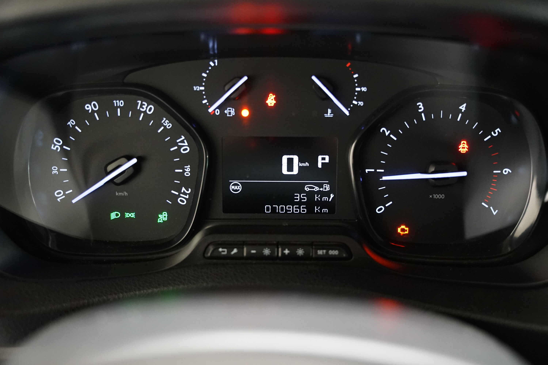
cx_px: 274
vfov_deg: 38.8
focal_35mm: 34
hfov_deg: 55.7
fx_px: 519
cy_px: 182
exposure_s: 1/60
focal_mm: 34.1
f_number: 2.8
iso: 4000
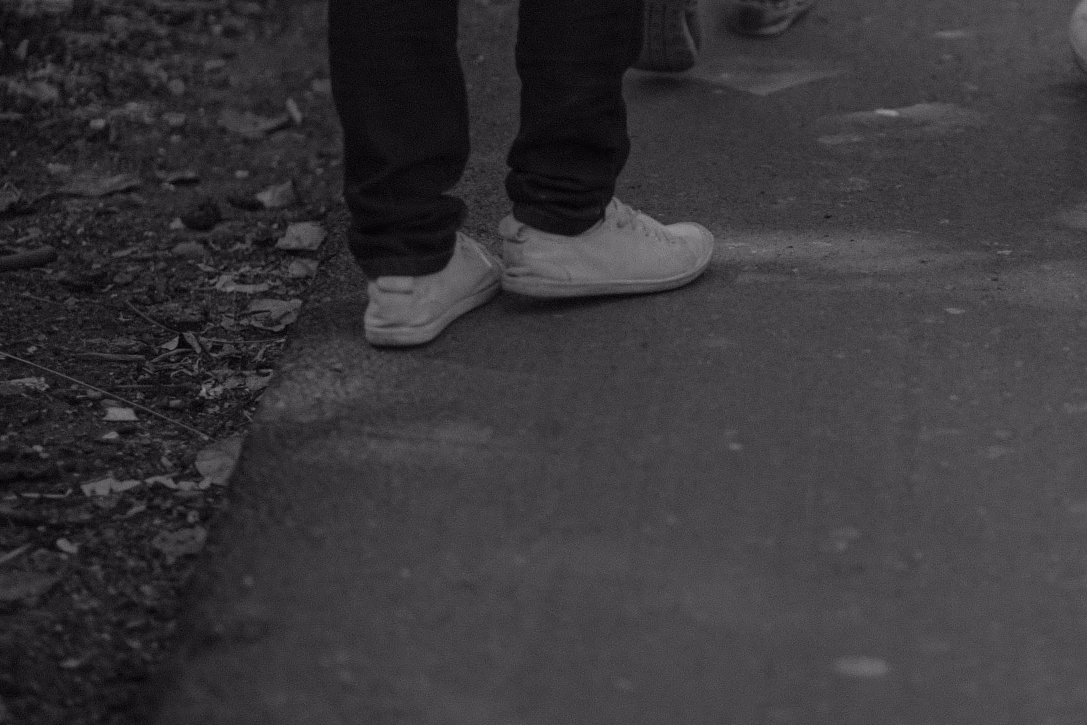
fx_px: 4710
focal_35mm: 156
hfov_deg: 13.1
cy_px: 122
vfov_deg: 8.8
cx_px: 901
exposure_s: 1/2000
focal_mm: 85
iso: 125
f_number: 2
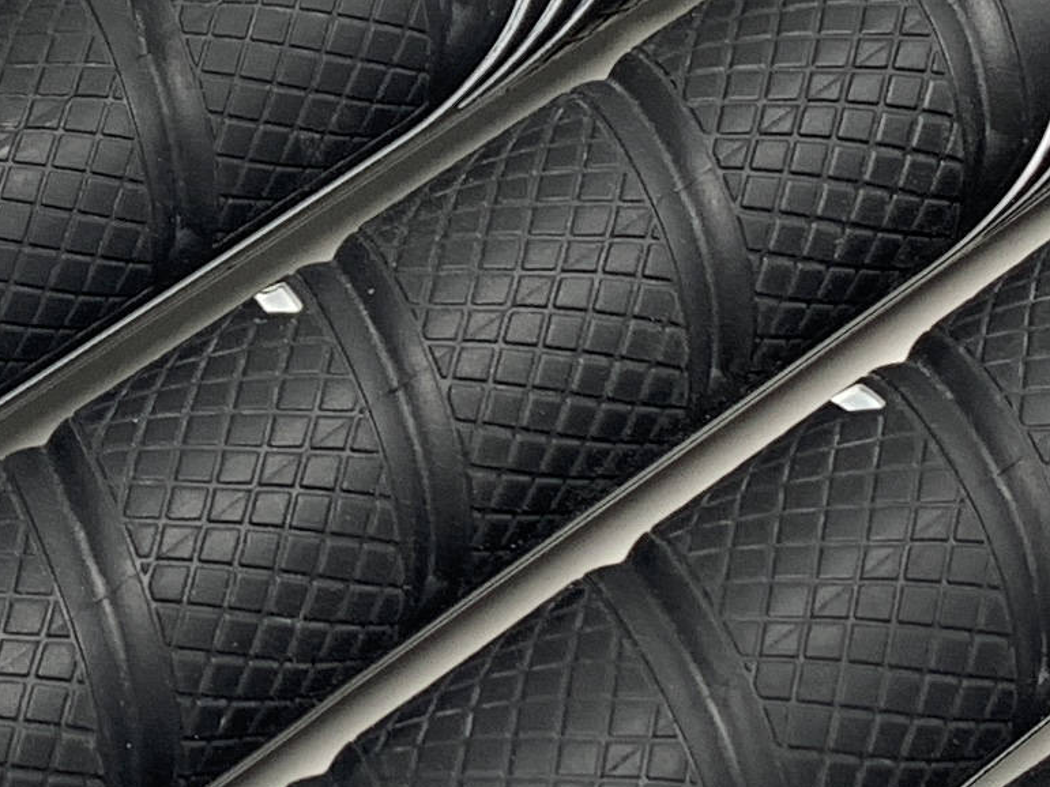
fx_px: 4125
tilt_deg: -61.5
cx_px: -93
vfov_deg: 10.9
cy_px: 140
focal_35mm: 136
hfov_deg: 14.2
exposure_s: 1/120
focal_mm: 4.25
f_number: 1.8
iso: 40
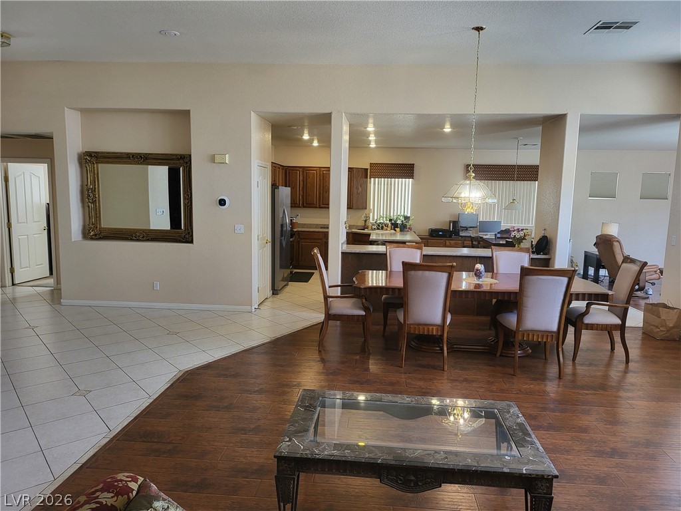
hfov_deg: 71.6
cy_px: 256
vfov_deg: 56.8
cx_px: 340
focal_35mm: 24
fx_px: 472
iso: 200
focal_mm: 5
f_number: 1.8
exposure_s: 1/120
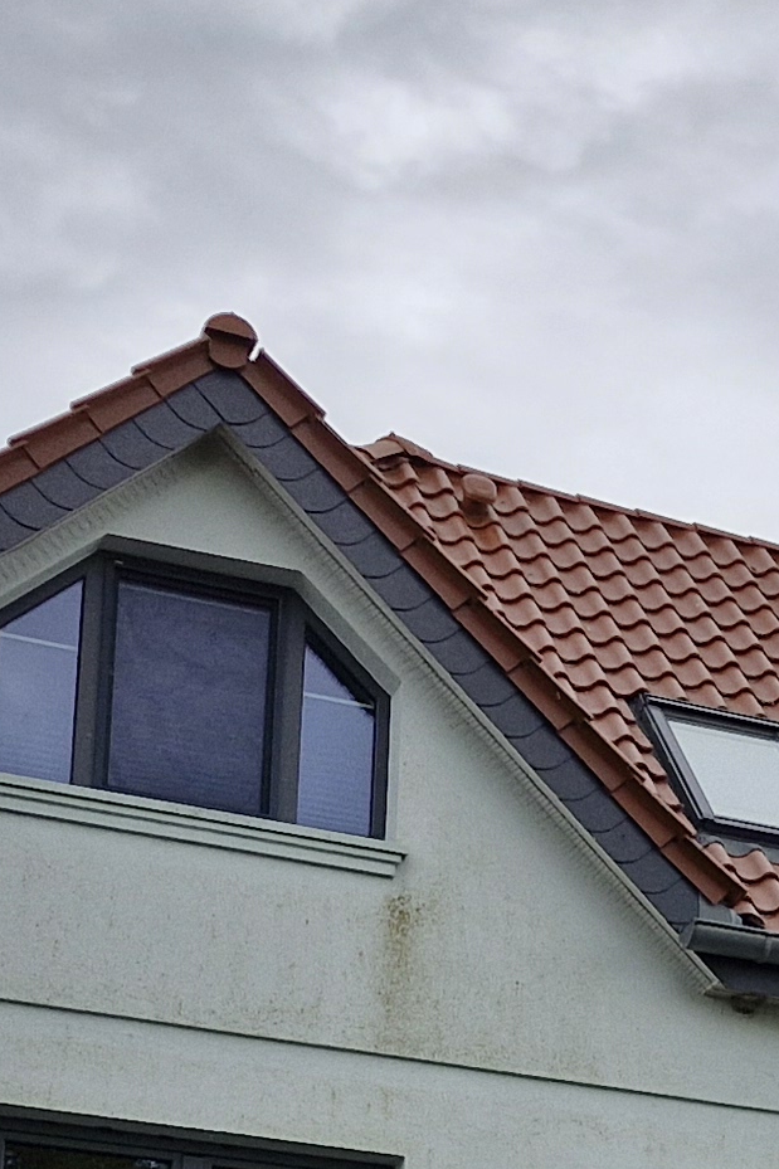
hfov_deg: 12.3
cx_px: 1352
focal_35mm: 103
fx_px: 3344
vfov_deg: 18.6
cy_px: 1458
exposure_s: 1/682
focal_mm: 5.54
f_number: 1.8
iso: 50
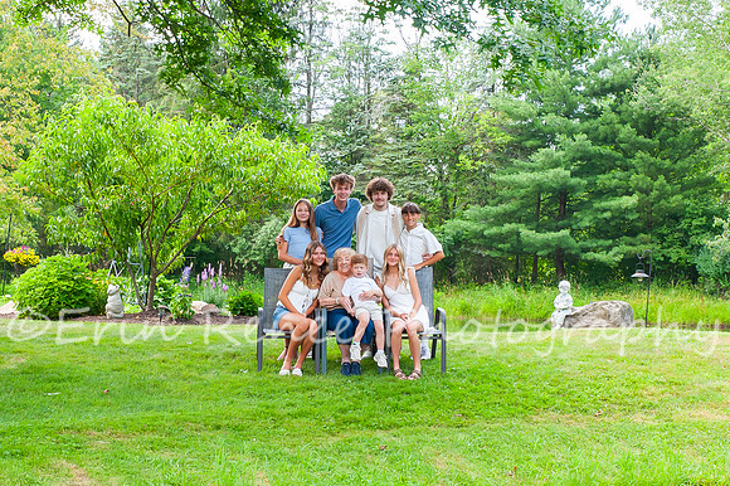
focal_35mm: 77
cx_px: 424
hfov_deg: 26.3
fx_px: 1562
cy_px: 215
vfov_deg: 17.7
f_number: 14
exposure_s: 1/100
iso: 800
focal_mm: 46
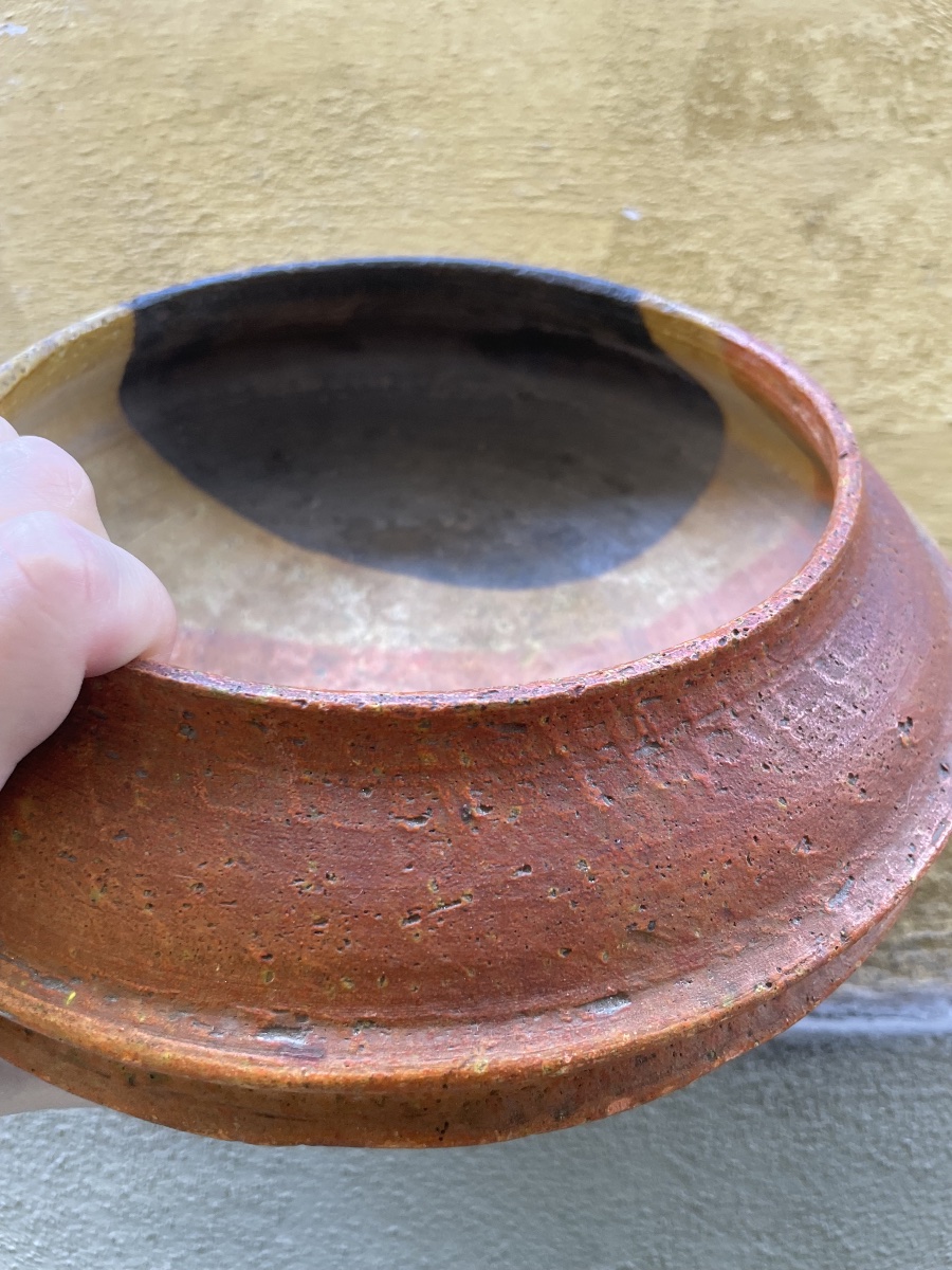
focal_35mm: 26
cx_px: 476
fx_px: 953
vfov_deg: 67.3
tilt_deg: +5.7
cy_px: 635
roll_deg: -0.6
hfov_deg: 53.1
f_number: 1.6
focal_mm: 4.2
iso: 125
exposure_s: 1/121
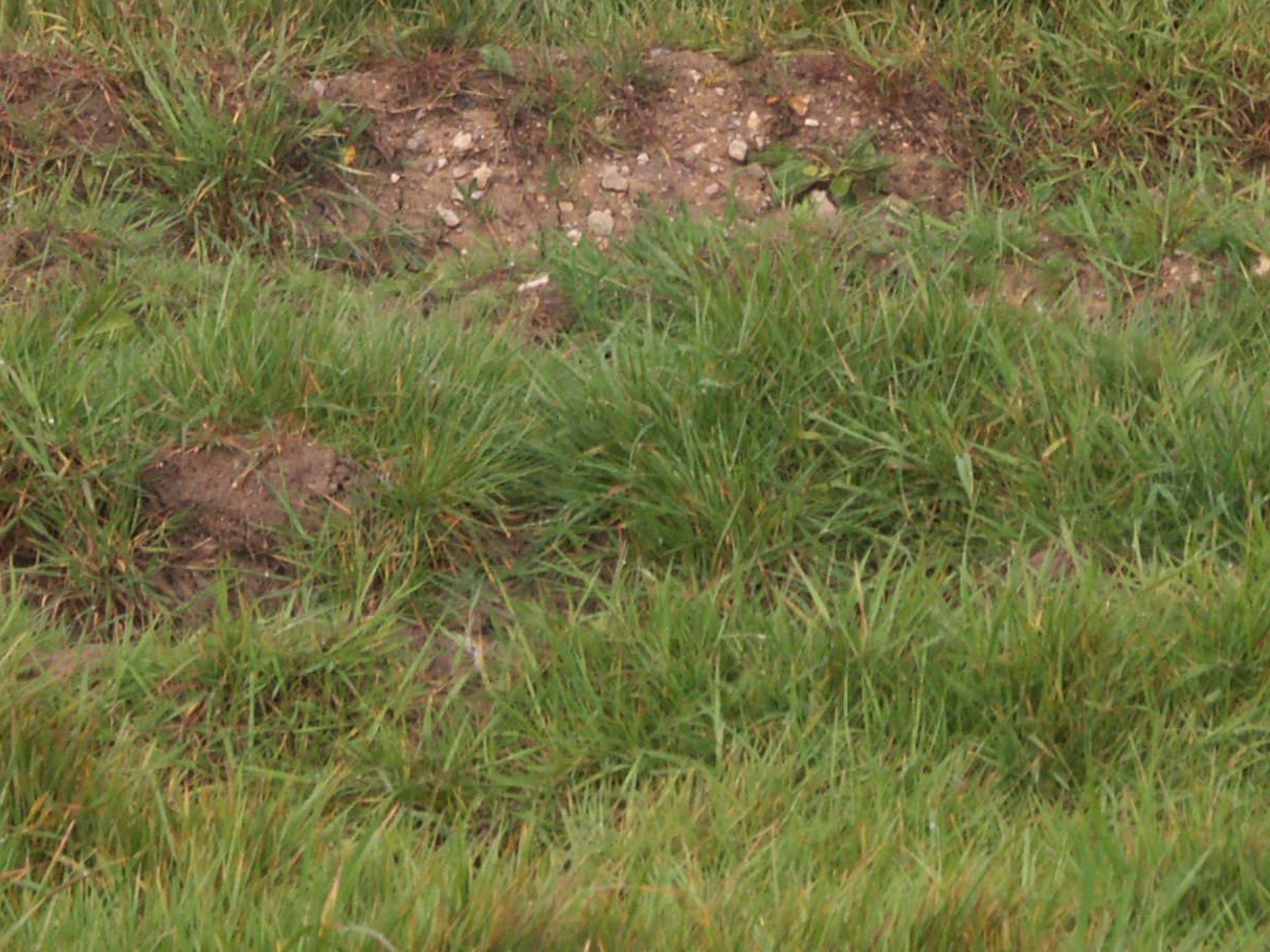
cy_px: -237
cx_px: 448
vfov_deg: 4.9
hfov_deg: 6.5
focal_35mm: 304
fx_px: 11154
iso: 64
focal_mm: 27.98
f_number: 7.1
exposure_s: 1/100
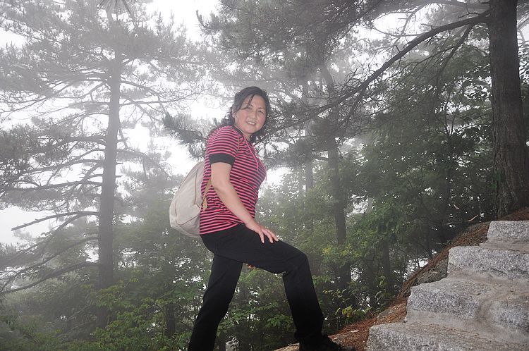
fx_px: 396
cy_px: 176
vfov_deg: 47.8
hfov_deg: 67.4
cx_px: 264
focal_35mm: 27
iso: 400
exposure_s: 1/160
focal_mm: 18
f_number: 3.5
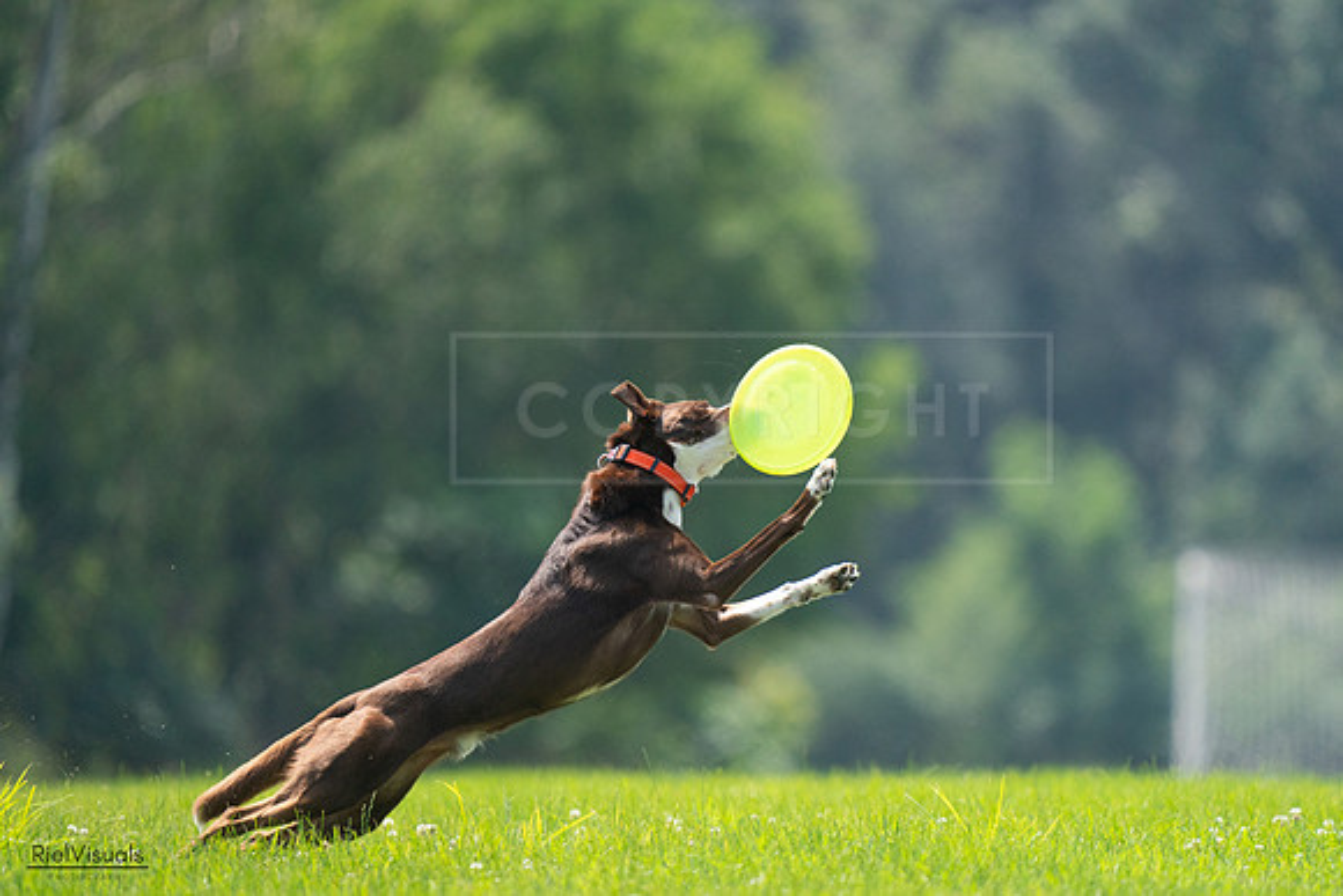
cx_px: 672
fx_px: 22388
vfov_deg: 2.3
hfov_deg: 3.4
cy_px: 448
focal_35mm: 600
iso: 2500
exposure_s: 1/4000
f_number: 6.3
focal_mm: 600
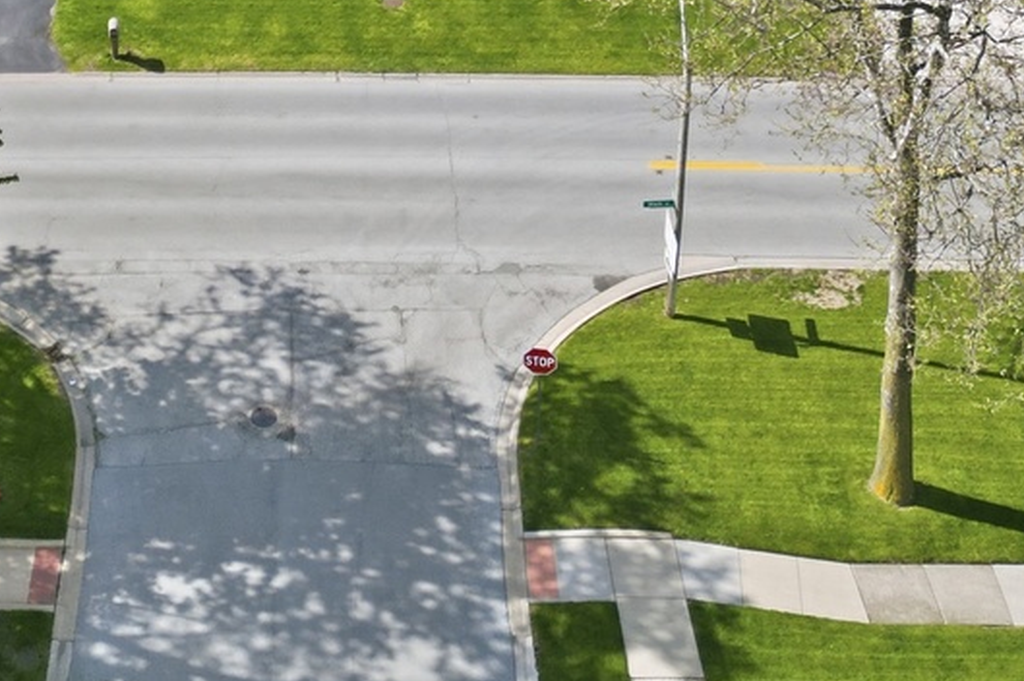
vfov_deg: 17.9
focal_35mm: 68
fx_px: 1933
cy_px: -342
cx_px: 248
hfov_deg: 29.2
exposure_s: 1/2500
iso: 150
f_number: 1.7
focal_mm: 6.7
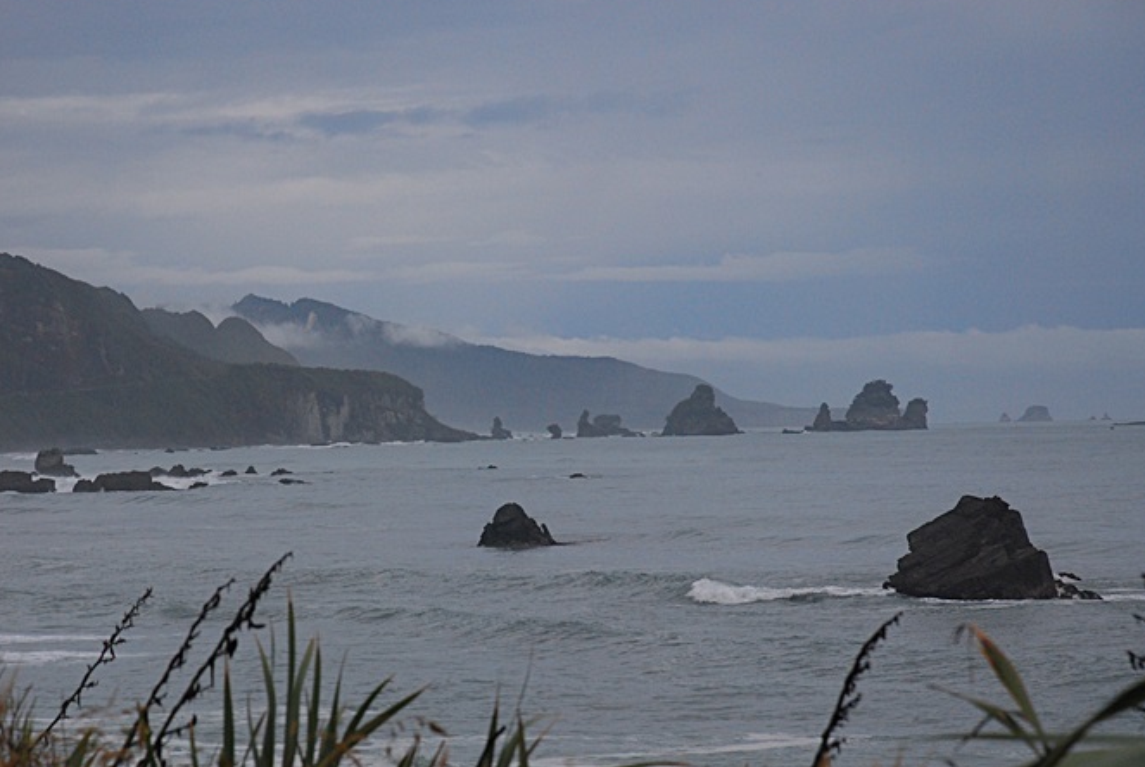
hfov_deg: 12.6
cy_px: 437
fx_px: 5191
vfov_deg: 8.4
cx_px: 508
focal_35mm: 163
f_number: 5.6
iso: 400
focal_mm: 90
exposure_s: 1/2500
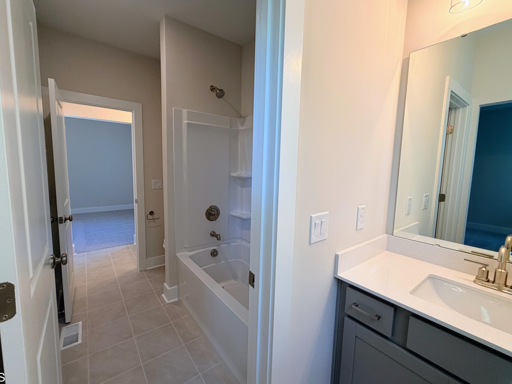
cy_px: 191
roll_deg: -0.6
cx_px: 247
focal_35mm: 15
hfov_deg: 98.1
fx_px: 222
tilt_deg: -6.7
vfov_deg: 81.7
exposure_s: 1/120
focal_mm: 2.22
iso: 125
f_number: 2.2
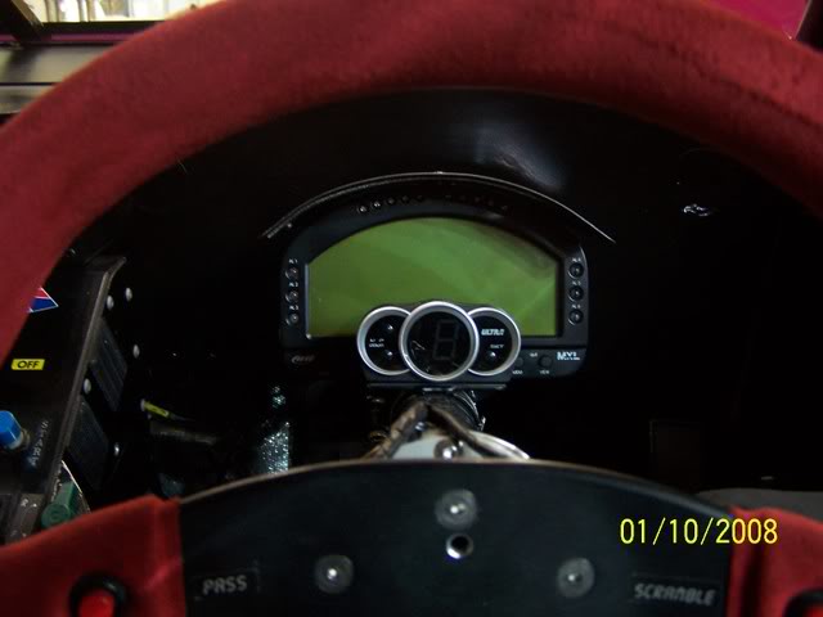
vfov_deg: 37.7
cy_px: 308
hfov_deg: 49.0
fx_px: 903
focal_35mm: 38
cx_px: 412
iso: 140
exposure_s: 1/8
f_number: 2.8
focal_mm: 6.3
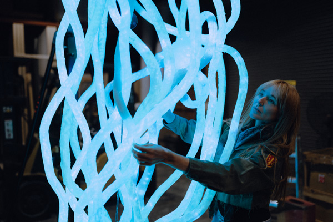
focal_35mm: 35
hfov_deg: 54.4
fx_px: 324
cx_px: 166
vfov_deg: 37.9
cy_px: 111
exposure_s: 1/320
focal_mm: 35
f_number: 1.4
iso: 400
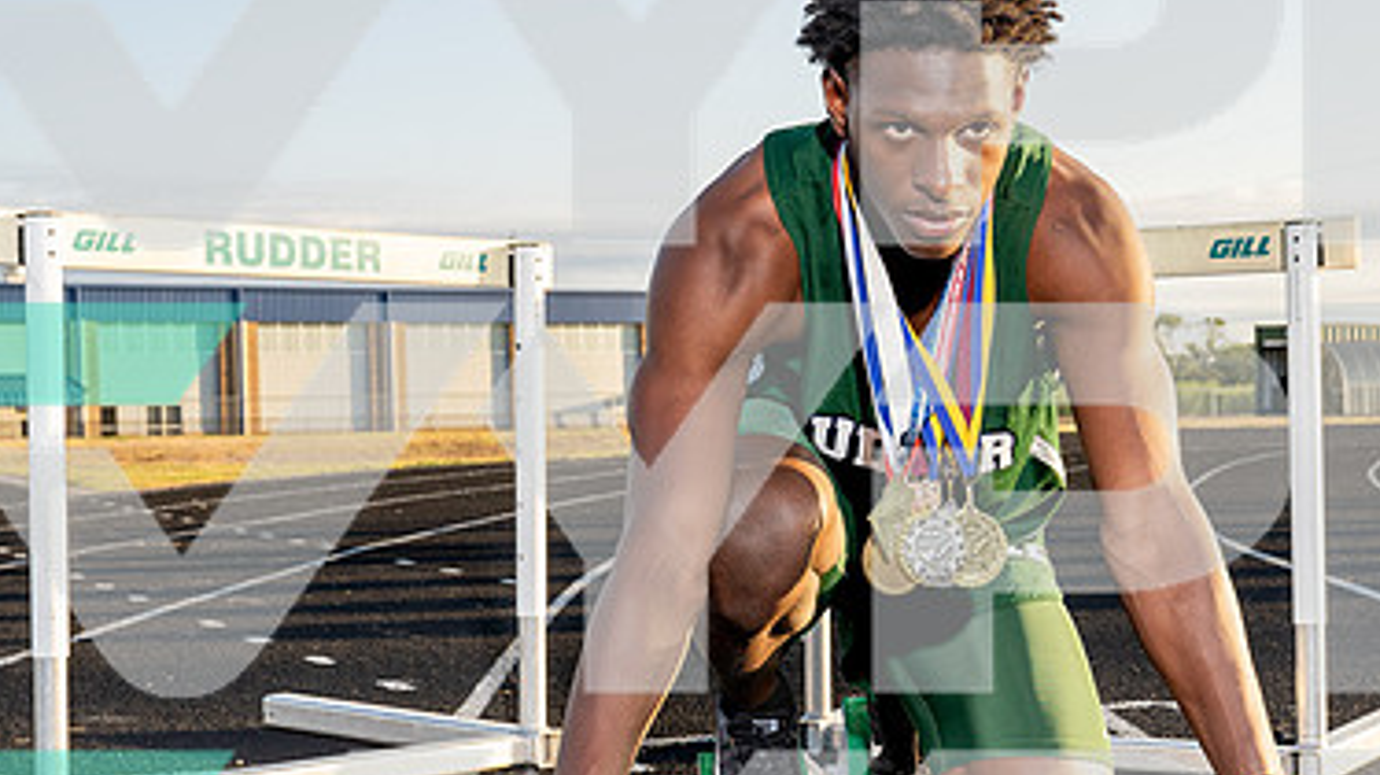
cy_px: 500
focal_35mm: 64
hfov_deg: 32.8
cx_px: 801
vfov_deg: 18.8
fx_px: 2341
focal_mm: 38
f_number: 8
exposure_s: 1/250
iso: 200
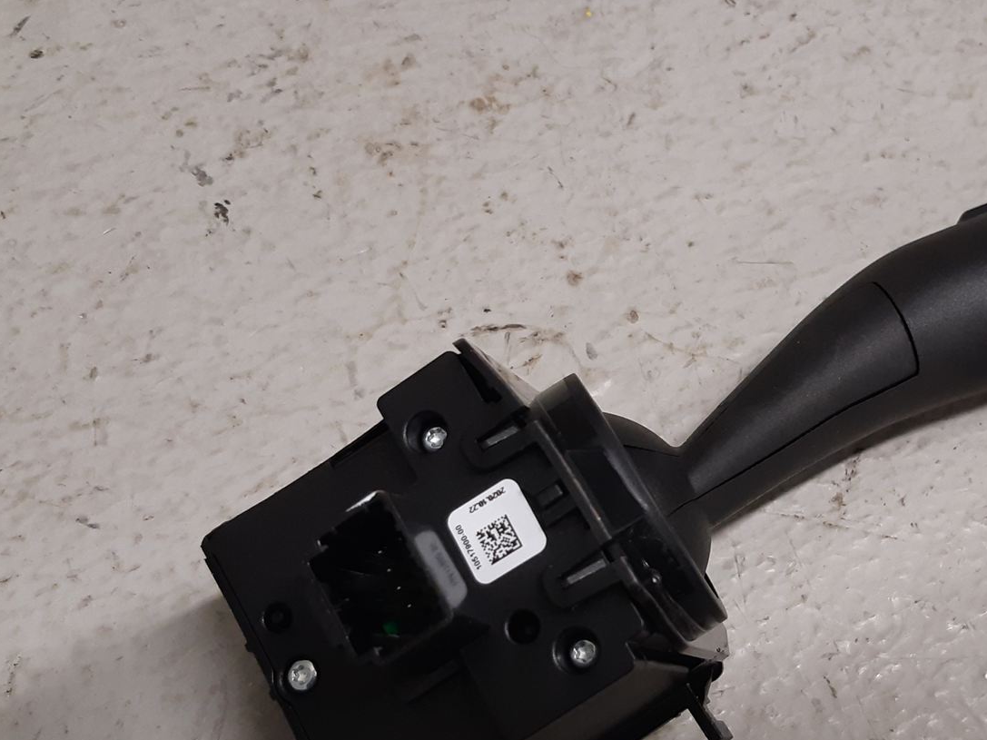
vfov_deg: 29.6
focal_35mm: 49
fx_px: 1397
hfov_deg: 38.5
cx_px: 648
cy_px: 434
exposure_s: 1/50
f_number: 1.7
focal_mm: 3.93
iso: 160
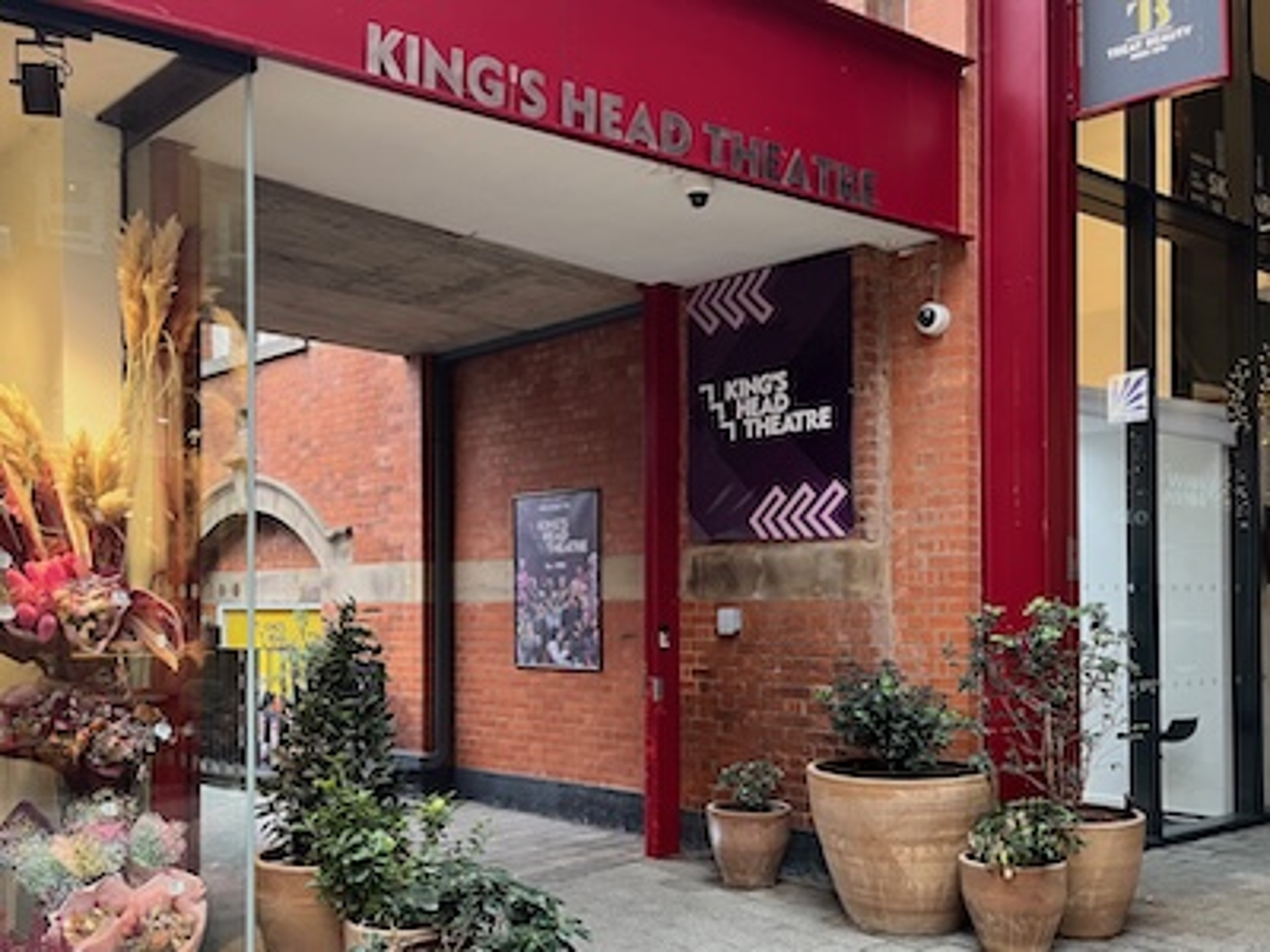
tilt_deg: -0.2
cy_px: 476
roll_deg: +1.8
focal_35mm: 26
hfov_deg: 67.3
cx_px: 635
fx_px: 954
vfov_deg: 53.1
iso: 100
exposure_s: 1/50
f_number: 1.6
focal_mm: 5.1
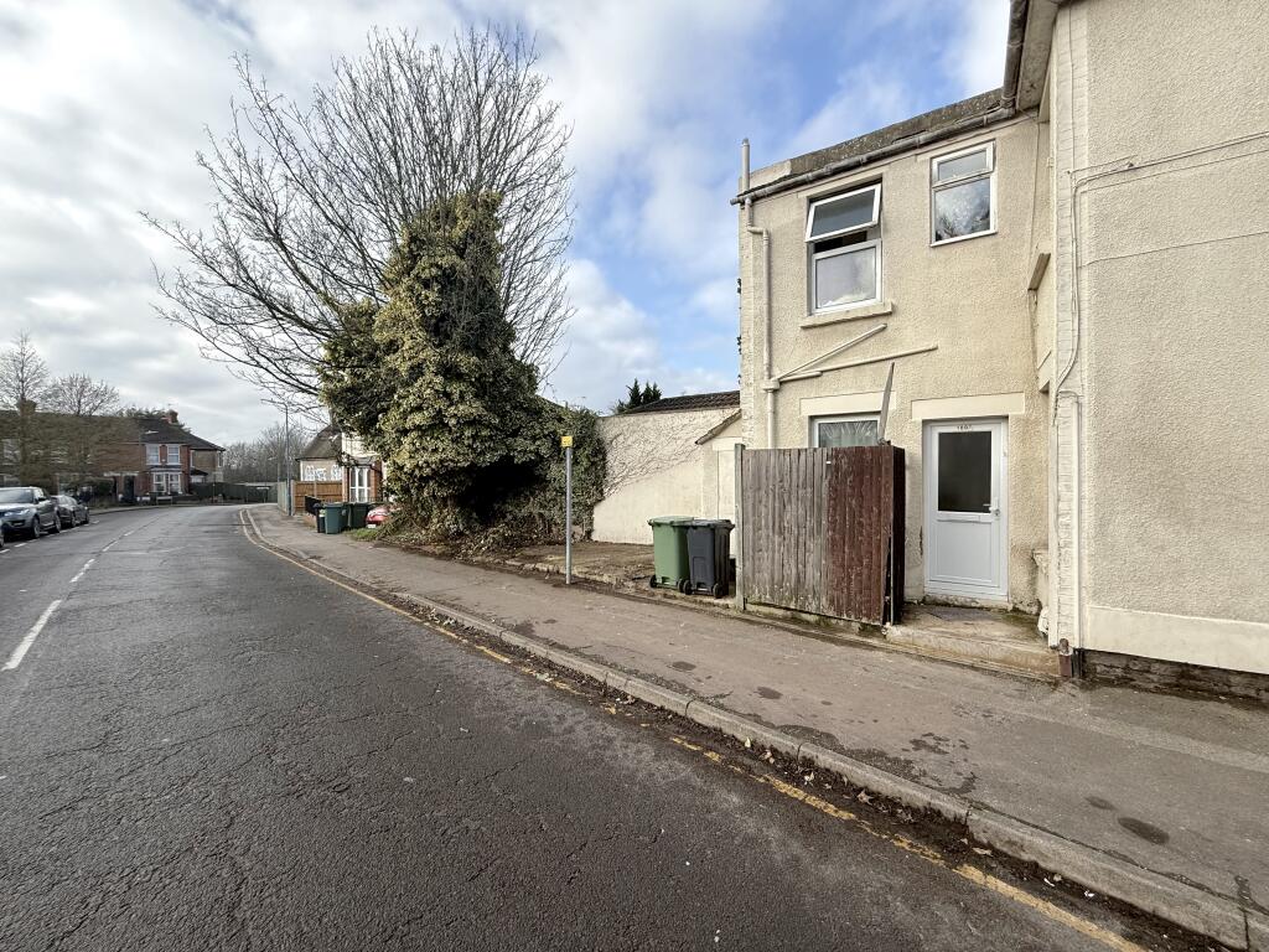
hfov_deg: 102.1
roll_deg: +0.4
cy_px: 476
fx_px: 513
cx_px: 634
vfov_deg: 85.7
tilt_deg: -1.9
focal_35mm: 14
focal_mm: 2.22
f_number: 2.2
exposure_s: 1/864
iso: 50
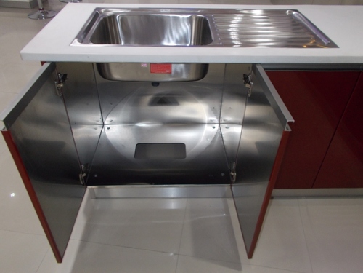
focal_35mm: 30
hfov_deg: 60.0
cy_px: 136
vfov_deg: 46.8
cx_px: 182
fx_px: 315
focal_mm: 5.3
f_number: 3.4
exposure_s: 1/25
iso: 200
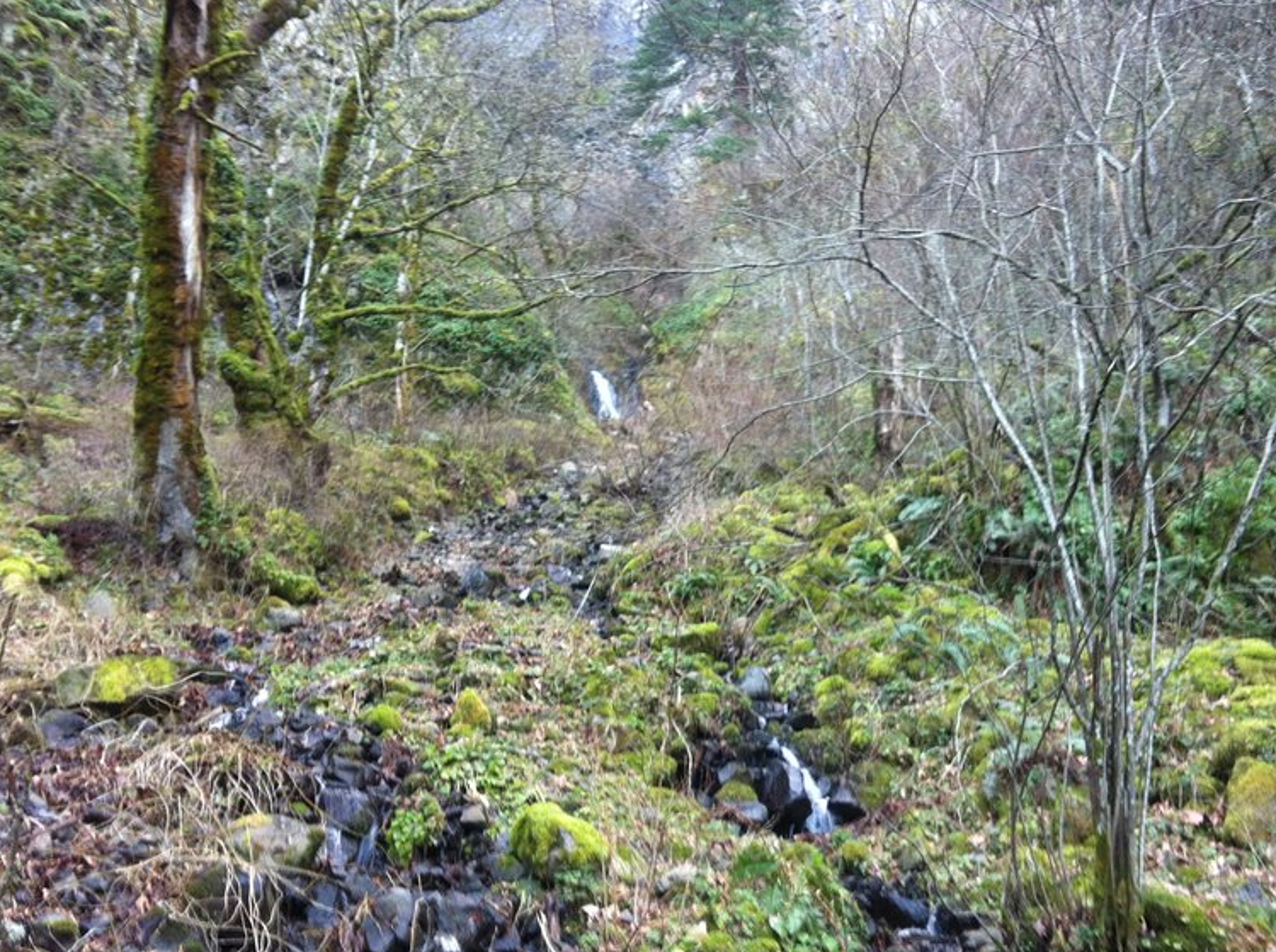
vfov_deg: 34.2
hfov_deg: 44.8
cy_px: 547
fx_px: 1546
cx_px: 699
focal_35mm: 42
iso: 80
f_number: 2.8
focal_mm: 3.85
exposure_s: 1/17
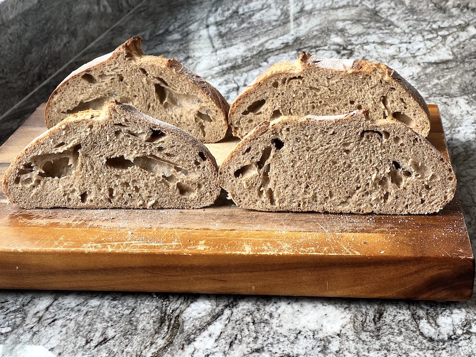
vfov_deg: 22.6
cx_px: 238
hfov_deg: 29.8
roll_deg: +2.6
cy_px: 179
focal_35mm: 65
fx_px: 893
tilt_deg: -23.8
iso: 80
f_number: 2.2
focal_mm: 7.5
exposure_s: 1/99
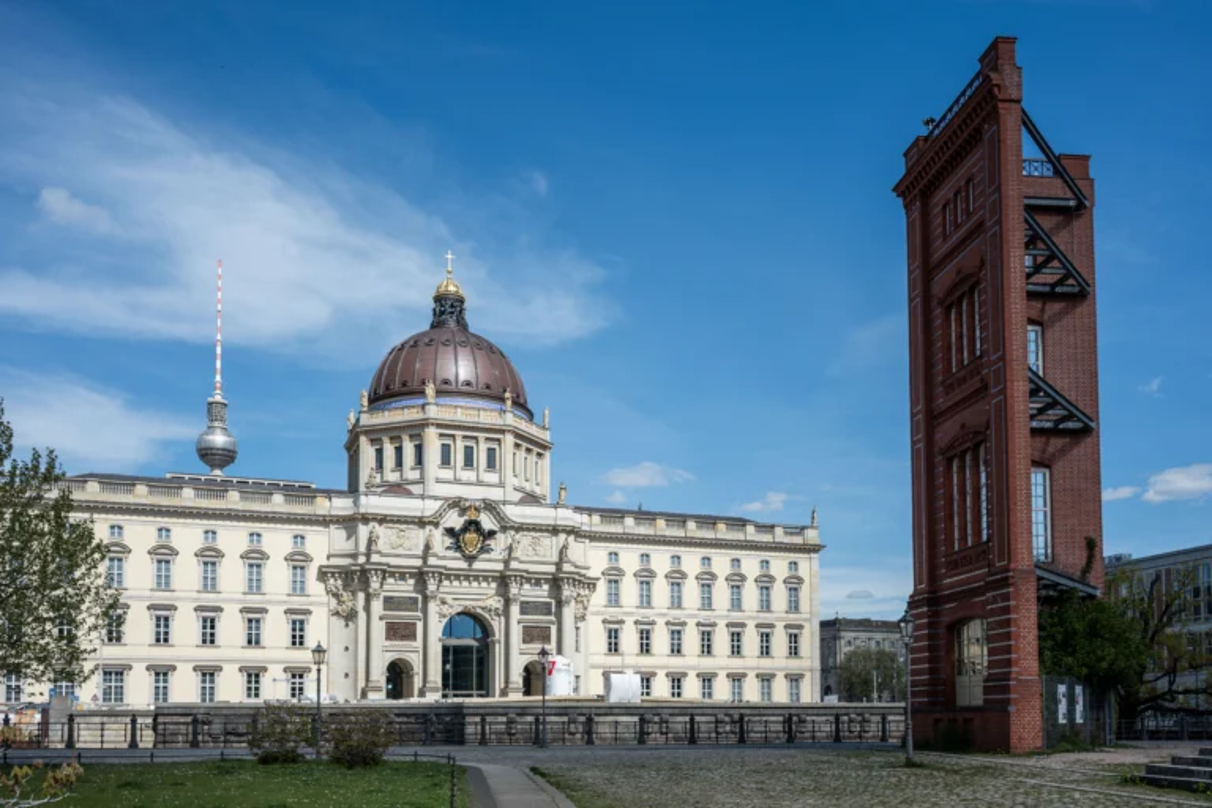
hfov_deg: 59.5
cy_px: 404
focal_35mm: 32
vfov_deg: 41.7
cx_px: 606
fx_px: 1060
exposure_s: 1/640
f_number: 5
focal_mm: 31.5
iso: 100
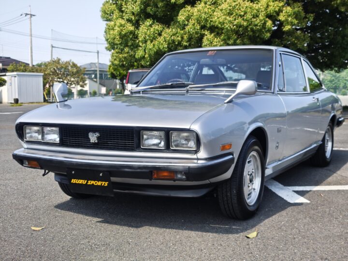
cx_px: 174
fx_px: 462
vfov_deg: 31.5
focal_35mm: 46
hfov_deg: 41.2
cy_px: 130
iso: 50
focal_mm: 8.72
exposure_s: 1/401
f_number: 1.63
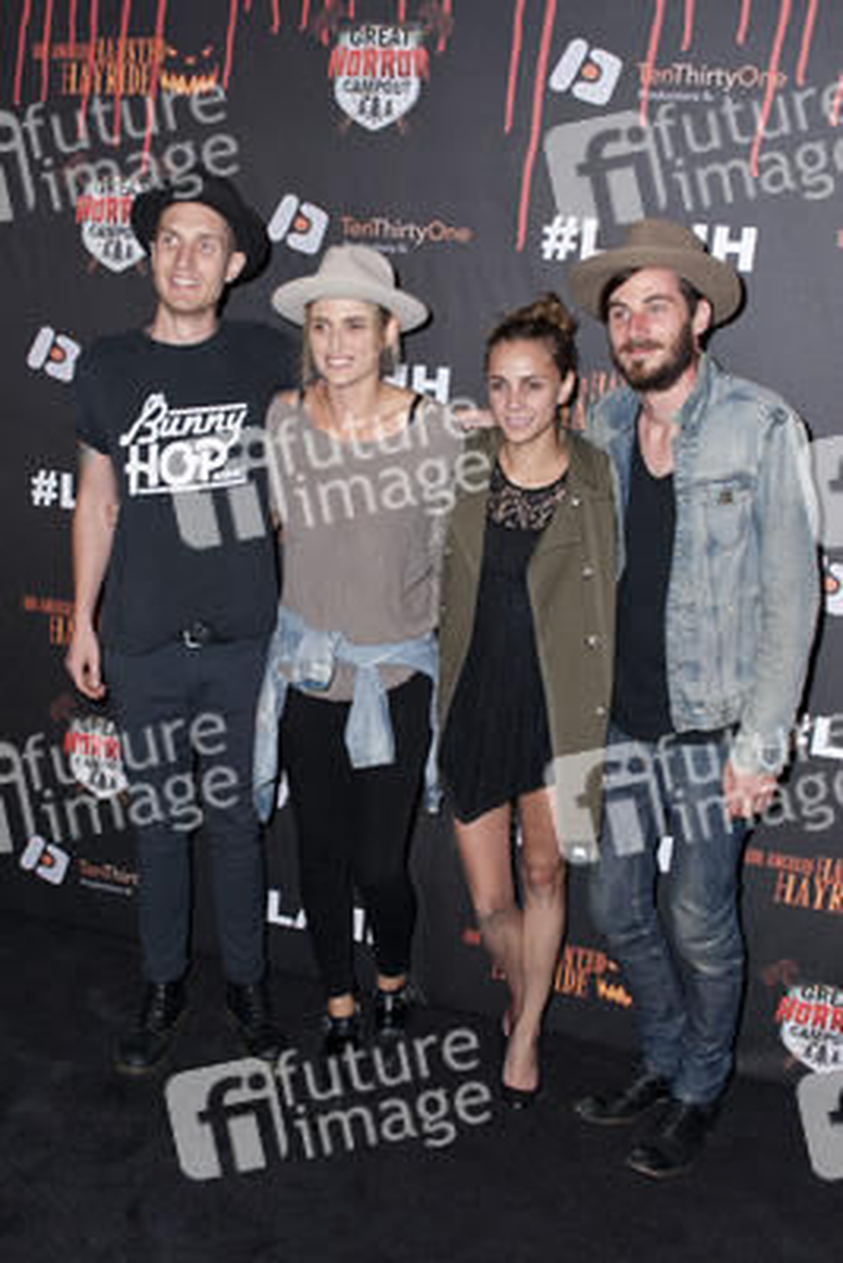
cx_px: 422
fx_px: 842
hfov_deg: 53.2
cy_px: 632
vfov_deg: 73.7
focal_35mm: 24
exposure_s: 1/400
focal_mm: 24
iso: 400
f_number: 4.5
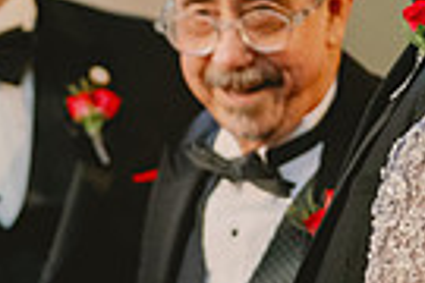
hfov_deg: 4.6
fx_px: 5277
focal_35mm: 447
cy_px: 212
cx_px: -31
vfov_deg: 3.1
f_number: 2.8
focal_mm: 104
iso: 3200
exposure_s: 1/60
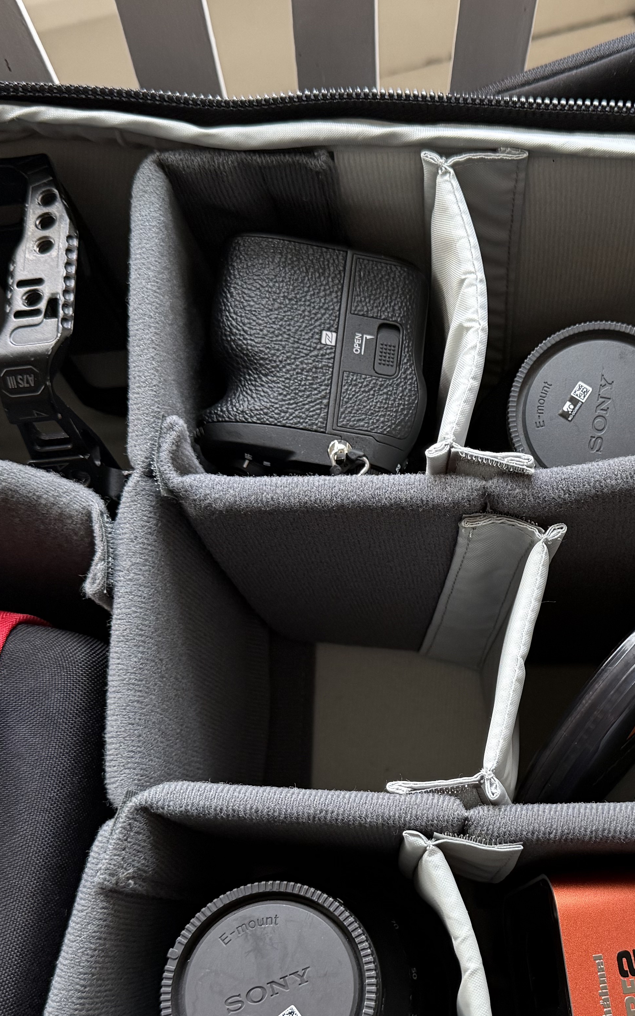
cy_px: 656
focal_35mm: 47
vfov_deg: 42.2
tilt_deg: -78.0
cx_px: 480
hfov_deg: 27.0
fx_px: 1302
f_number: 1.78
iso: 200
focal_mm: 6.76
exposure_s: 1/76
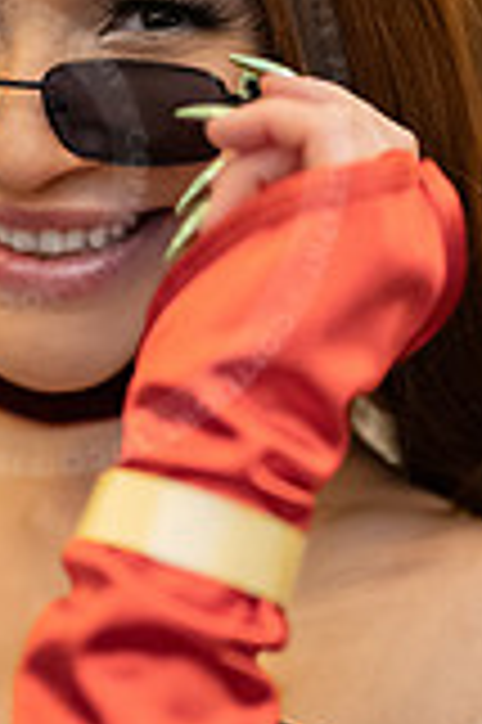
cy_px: 283
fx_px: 2818
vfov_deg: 14.7
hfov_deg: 9.7
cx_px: 41
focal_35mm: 140
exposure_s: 1/125
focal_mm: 50
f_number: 1.2
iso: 6400
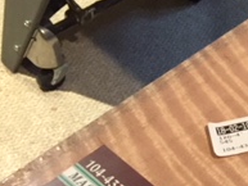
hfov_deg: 17.8
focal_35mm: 96
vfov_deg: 15.4
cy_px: 74
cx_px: 397
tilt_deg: -48.0
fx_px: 688
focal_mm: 4.15
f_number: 2.2
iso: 250
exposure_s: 1/30
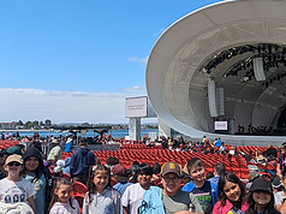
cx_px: 165
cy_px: 86
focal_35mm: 39
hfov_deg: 47.7
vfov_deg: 36.6
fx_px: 322
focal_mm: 2.35
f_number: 2.2
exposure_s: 1/2445
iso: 50
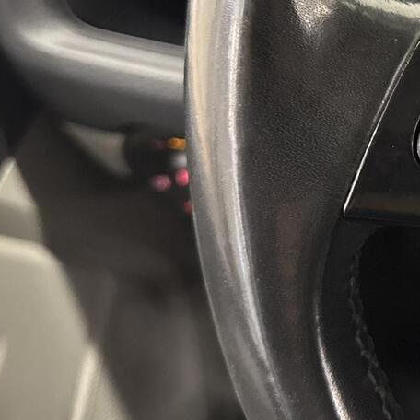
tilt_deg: -36.1
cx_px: 508
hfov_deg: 23.4
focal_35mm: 67
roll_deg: +3.4
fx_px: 920
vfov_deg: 25.1
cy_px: 55
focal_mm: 6.76
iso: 640
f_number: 1.78
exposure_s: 1/33
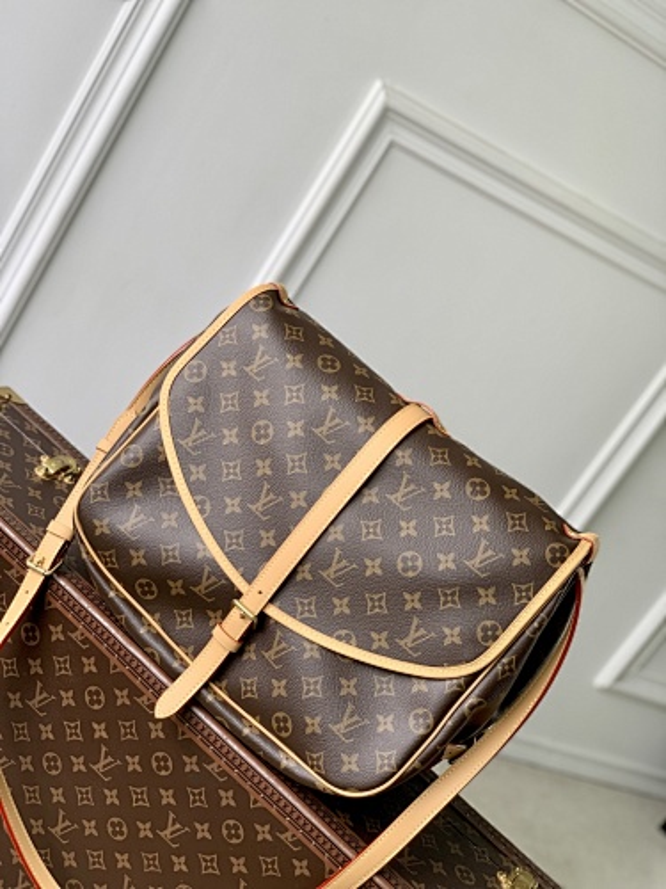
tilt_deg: -19.1
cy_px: 444
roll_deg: -34.1
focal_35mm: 52
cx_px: 333
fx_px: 1334
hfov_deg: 28.0
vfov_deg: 36.8
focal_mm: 6
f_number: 2.4
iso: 32
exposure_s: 1/122
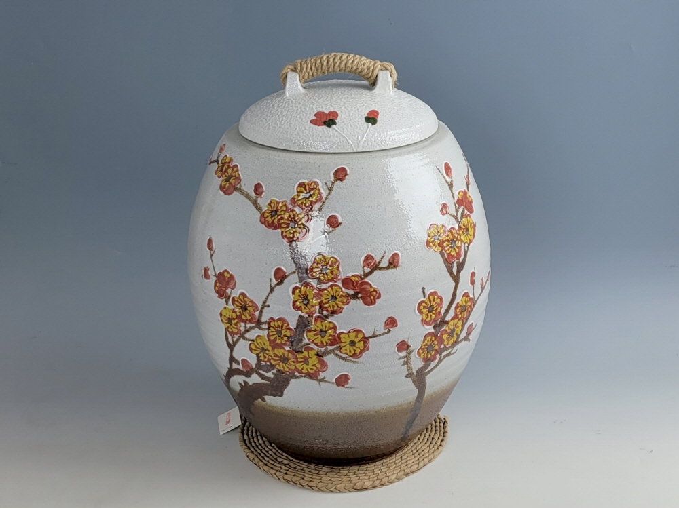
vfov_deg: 53.0
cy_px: 254
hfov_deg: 67.3
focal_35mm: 26
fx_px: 510
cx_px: 340
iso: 40
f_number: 1.8
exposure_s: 1/157
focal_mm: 5.4
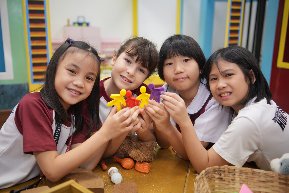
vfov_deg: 37.9
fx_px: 281
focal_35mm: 35
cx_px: 144
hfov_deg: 54.4
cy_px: 96
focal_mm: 35
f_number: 2.2
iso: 1000
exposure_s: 1/200
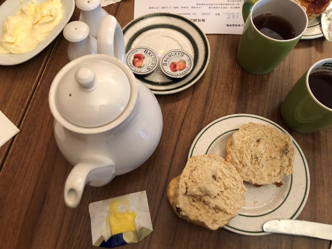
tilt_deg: -70.2
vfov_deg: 49.7
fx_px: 269
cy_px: 124
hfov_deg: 63.4
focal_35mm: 28
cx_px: 166
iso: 100
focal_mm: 3.99
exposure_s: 1/14
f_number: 1.8
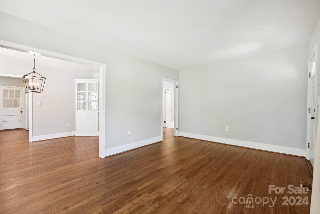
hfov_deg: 100.4
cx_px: 160
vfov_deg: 77.4
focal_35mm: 15
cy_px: 107
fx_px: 133
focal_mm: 15
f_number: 8
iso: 200
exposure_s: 1/6
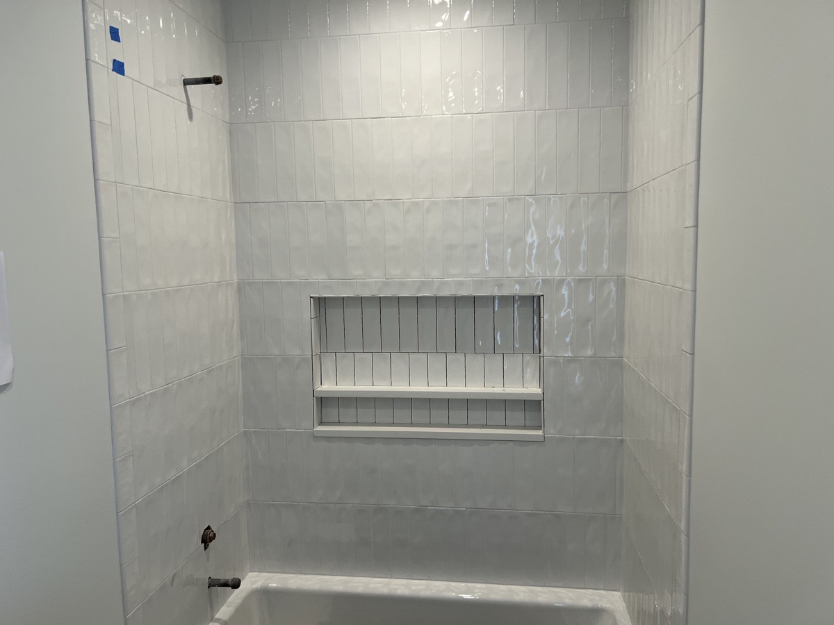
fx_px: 626
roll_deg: +1.3
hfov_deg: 67.3
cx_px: 417
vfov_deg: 53.1
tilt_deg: -7.2
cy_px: 312
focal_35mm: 26
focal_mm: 5.7
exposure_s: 1/120
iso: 80
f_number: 1.5
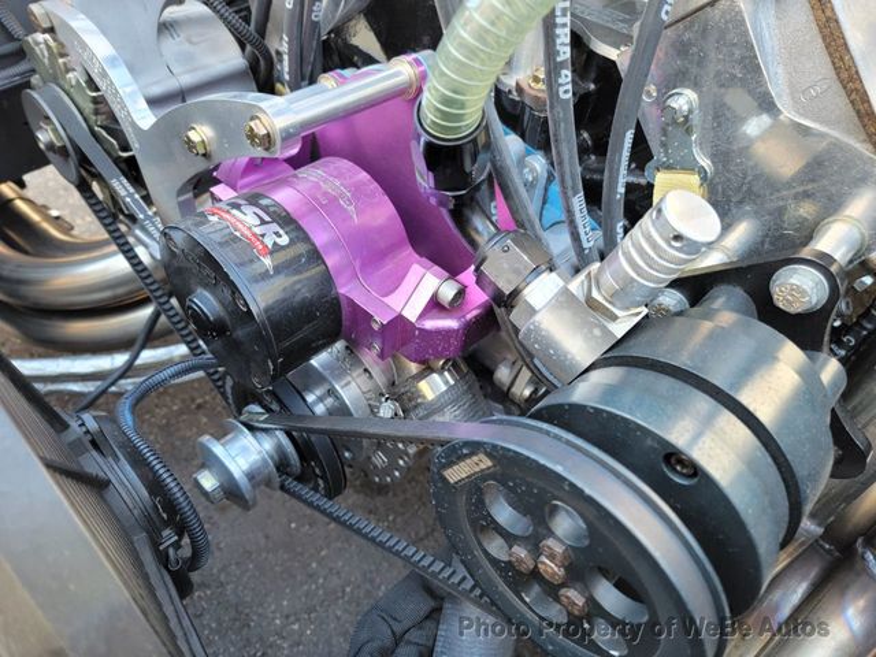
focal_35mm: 24
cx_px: 438
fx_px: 607
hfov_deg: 71.6
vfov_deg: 56.8
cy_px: 328
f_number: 1.8
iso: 160
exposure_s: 1/120
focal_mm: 6.7
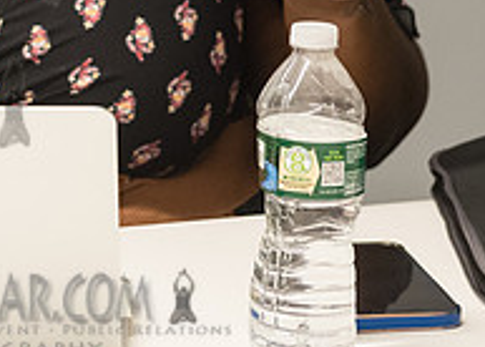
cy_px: -163
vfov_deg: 6.8
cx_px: -16
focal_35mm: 209
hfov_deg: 9.6
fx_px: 2880
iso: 2500
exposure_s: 1/250
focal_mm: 62
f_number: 4.5
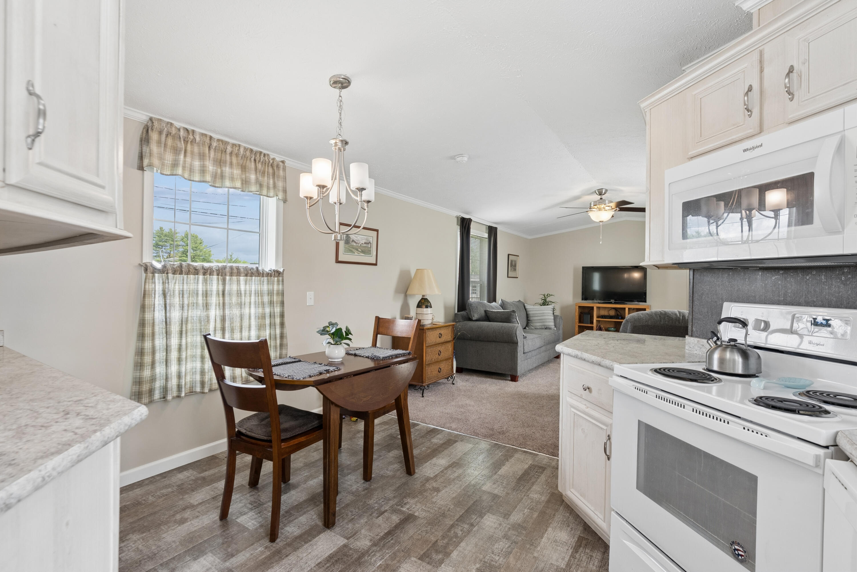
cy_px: 286
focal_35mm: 16
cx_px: 428
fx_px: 381
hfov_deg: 96.7
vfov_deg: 73.8
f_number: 7.1
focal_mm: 16
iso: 640
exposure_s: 1/80
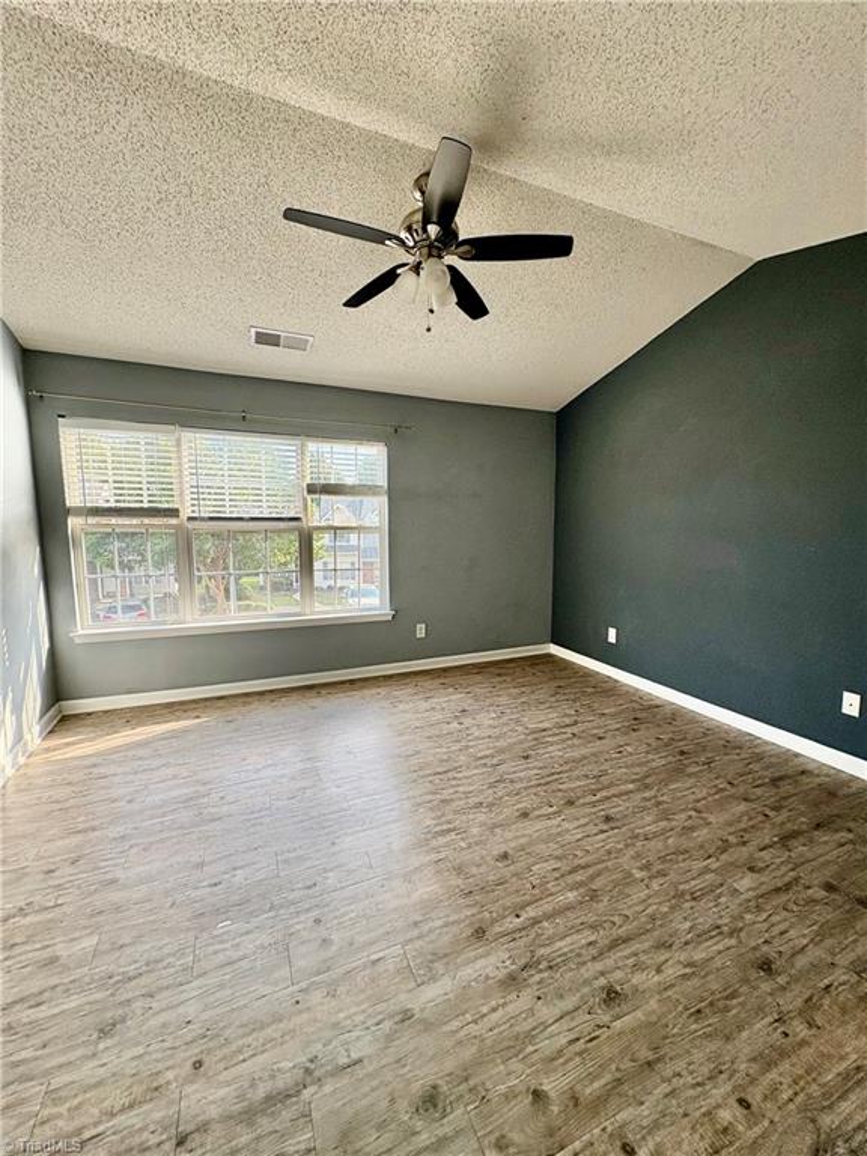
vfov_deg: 102.1
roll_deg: -0.3
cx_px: 434
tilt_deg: -5.7
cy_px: 578
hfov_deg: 85.7
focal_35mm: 14
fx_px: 468
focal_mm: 2.22
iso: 125
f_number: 2.2
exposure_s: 1/134
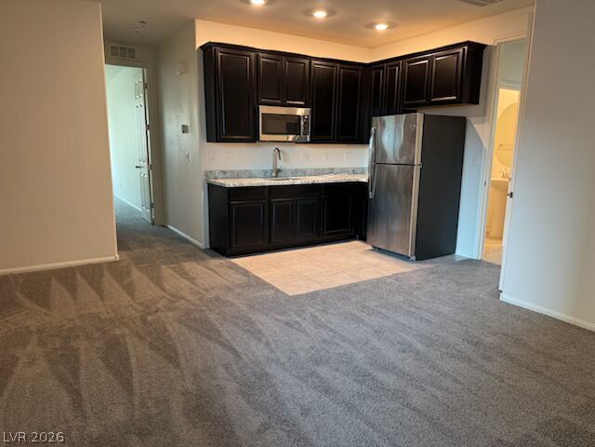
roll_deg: -0.8
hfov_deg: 71.6
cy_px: 224
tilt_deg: -11.2
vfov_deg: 56.8
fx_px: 413
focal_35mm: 24
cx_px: 298
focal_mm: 6.76
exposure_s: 1/60
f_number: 1.78
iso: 320
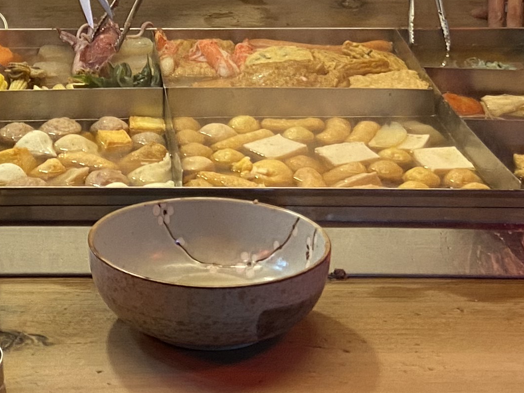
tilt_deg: -7.2
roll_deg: -0.3
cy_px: -213
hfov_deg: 19.7
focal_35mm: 99
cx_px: 138
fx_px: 1498
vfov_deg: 13.9
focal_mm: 4.25
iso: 100
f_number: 1.8
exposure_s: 1/60
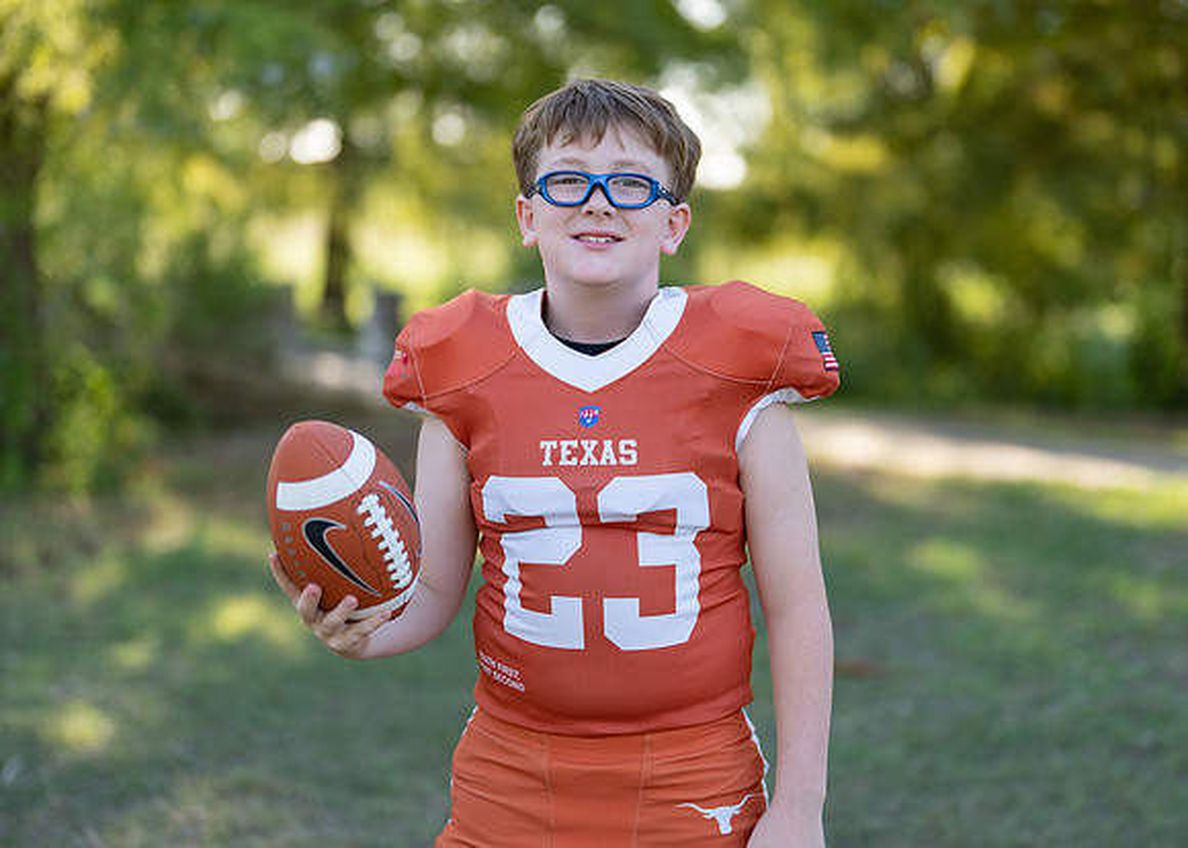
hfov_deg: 31.6
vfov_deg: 22.9
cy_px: 384
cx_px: 653
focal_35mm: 62
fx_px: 2096
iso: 100
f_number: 1.2
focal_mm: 50
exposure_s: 1/1250
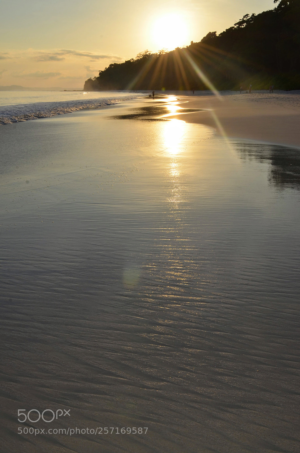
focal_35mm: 33
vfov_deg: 57.3
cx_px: 150
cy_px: 226
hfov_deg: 39.8
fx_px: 415
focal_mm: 22
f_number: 18
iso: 200
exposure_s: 1/250
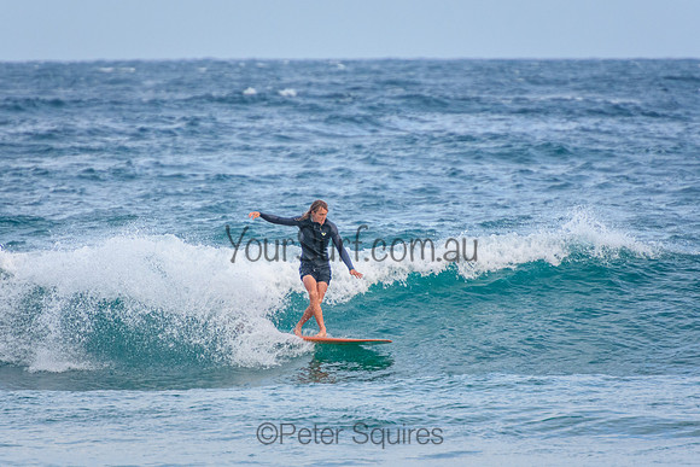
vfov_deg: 2.2
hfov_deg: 3.4
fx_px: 11956
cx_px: 350
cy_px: 234
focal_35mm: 615
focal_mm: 400
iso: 800
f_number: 5.6
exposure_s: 1/1600
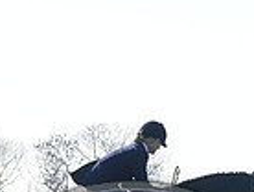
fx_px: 3256
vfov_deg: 3.3
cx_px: 110
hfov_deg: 4.5
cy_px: 345
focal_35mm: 443
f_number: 6.3
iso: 1000
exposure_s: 1/1250
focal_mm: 110
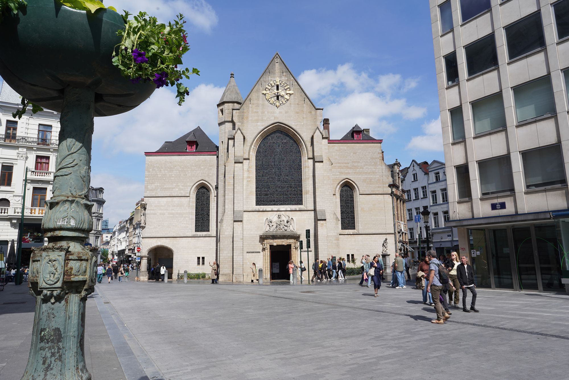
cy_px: 190
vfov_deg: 53.1
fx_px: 379
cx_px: 284
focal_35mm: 24
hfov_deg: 73.7
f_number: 16
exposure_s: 1/100
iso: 100
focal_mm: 24
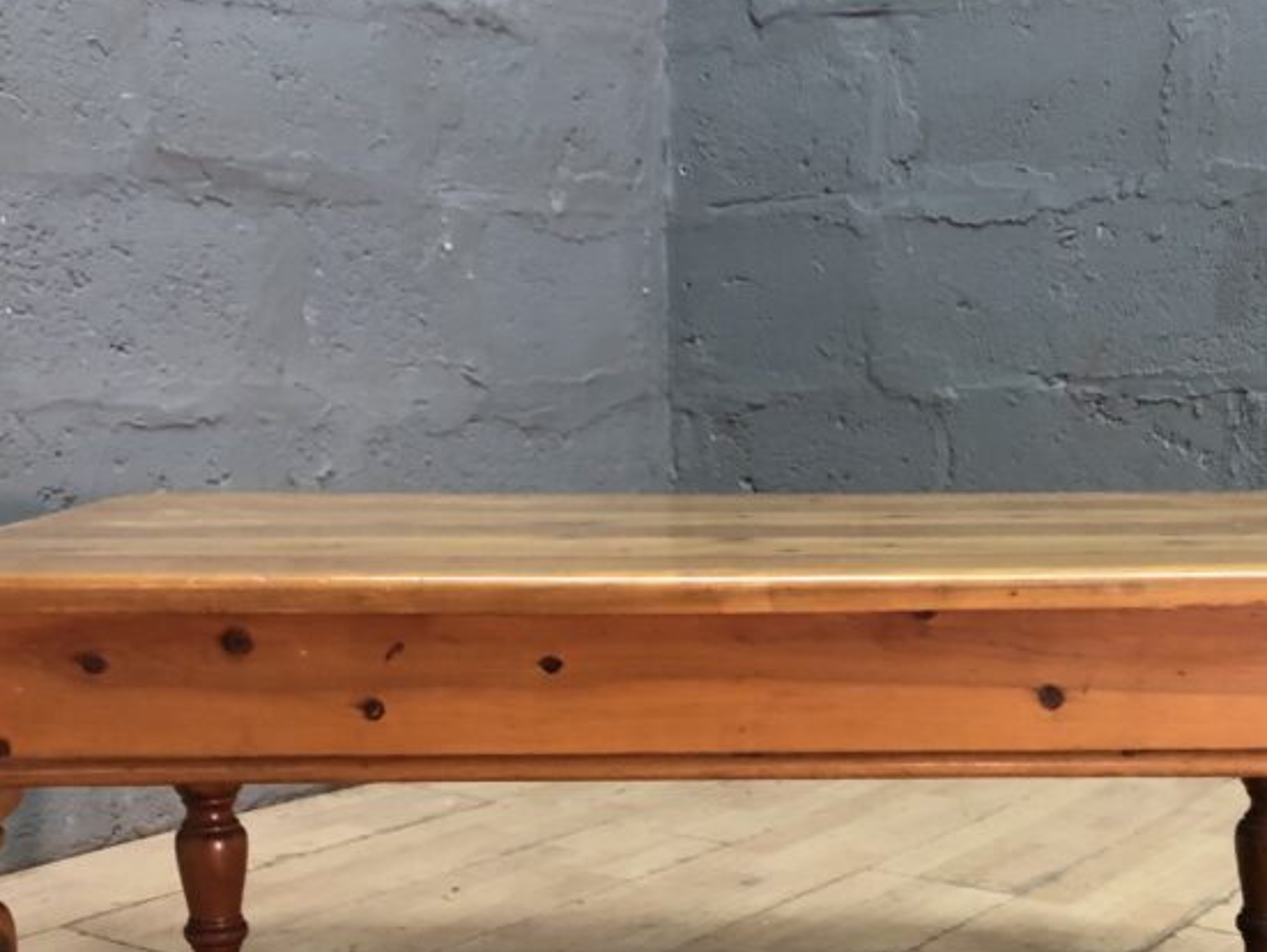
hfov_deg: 36.7
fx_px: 1905
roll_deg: -0.4
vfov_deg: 27.4
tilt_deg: -11.7
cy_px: 780
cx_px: 736
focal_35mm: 52
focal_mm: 3.99
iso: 100
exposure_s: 1/15
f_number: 1.8
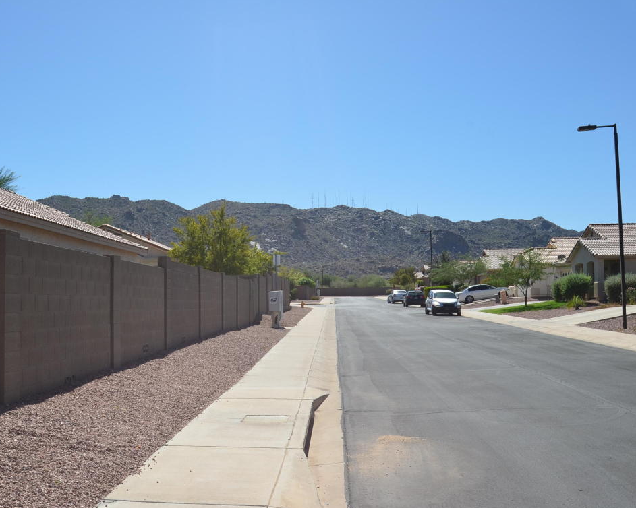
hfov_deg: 47.7
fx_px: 715
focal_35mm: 38
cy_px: 257
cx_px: 262
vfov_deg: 39.1
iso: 200
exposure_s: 1/400
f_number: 11
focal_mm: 22
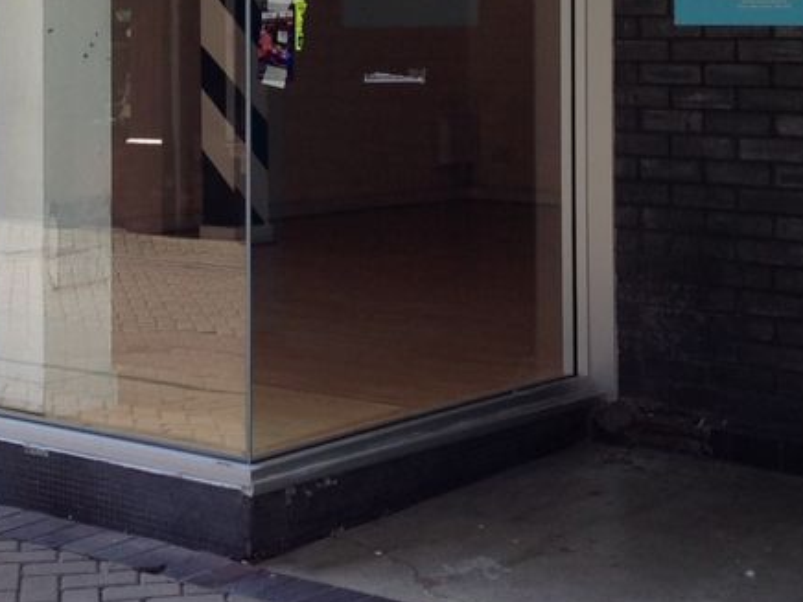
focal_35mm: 84
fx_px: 1949
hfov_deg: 23.1
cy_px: 8
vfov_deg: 17.2
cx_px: 203
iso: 50
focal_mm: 4.12
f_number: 2.4
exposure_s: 1/244
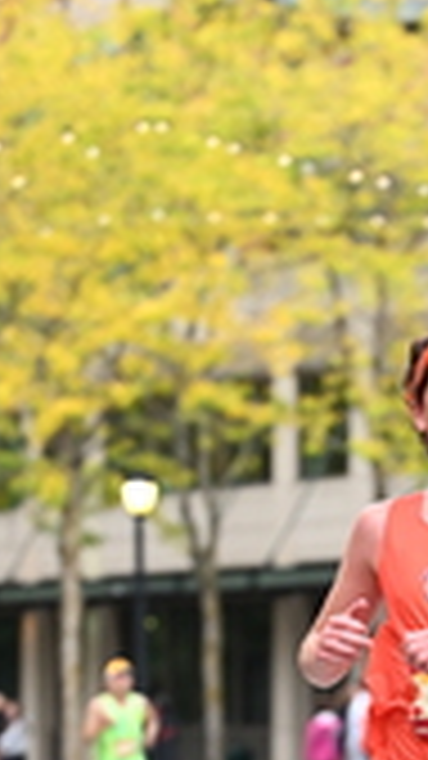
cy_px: 877
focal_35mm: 279
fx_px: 5632
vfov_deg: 7.7
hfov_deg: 4.3
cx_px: 556
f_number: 2.8
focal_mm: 82
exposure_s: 1/1250
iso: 1600
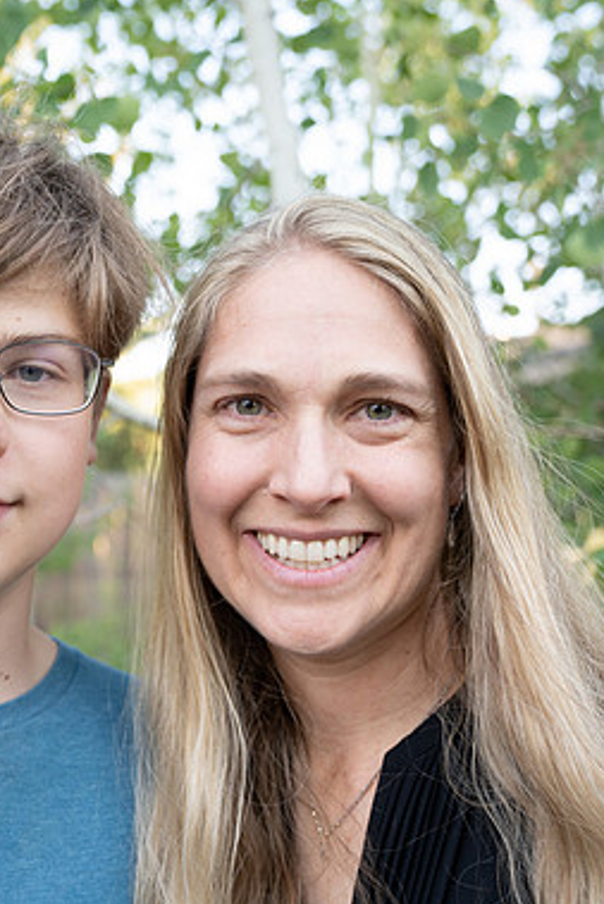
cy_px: 445
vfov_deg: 40.3
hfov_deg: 27.1
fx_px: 1232
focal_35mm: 49
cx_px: 143
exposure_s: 1/160
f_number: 3.5
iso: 320
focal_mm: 32
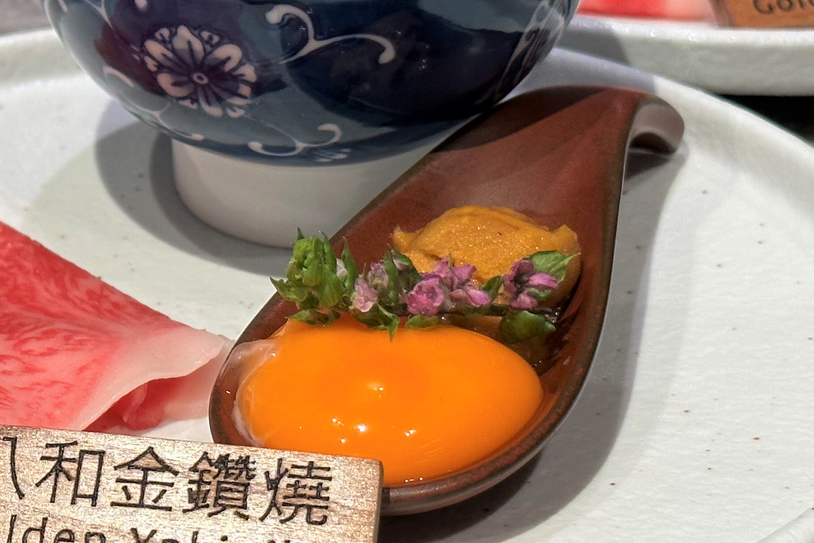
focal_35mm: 111
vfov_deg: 12.3
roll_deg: +1.7
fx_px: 2510
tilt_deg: -26.6
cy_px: 220
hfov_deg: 18.2
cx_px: 122
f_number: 1.78
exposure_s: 1/120
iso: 80
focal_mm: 6.86
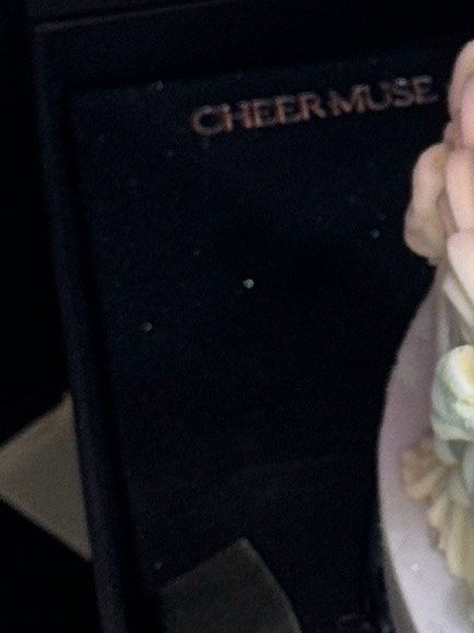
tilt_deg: -42.2
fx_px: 4164
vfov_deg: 8.6
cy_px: 44
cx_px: 958
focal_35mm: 228
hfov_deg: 6.3
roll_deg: +4.1
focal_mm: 6.76
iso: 80
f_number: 1.78
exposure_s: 1/100
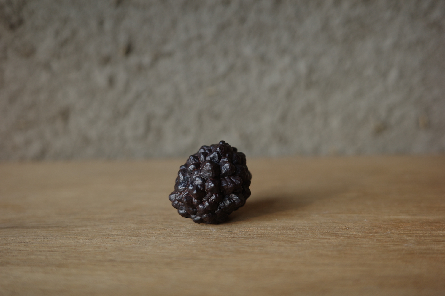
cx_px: 222
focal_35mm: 40
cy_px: 148
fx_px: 494
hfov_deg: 48.5
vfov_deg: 33.4
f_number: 2.8
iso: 200
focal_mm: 26
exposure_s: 1/125
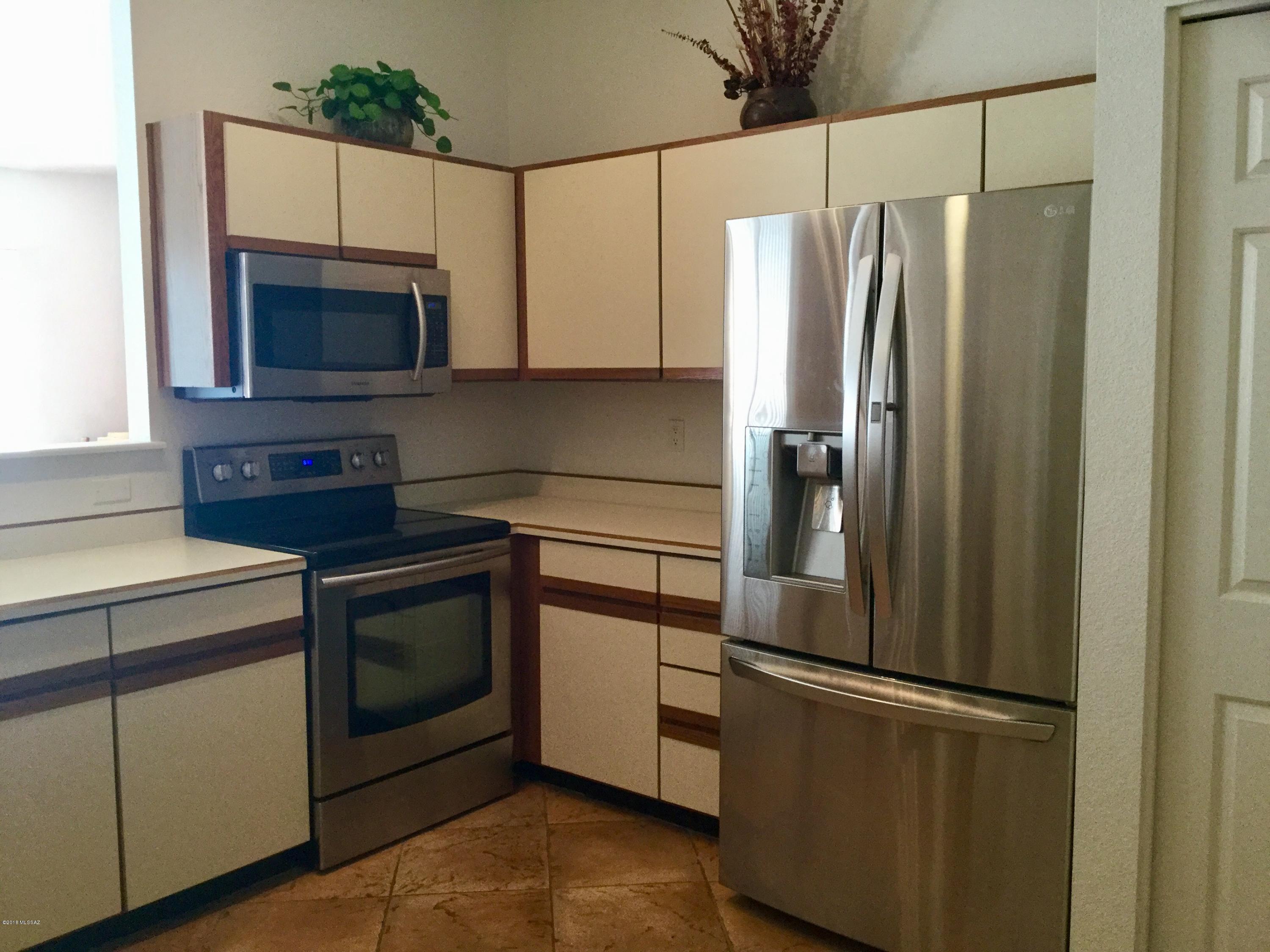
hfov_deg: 58.4
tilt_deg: -5.6
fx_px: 1137
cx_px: 635
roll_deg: +1.6
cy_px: 476
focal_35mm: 31
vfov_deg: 45.4
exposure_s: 1/30
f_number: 2.4
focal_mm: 3.3
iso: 50
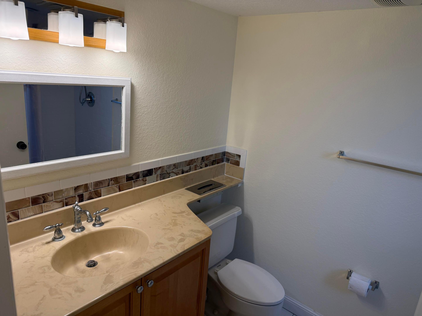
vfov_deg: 56.8
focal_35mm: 24
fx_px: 293
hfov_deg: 71.6
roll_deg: -4.8
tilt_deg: -15.4
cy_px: 158
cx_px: 211
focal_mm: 6.76
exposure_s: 1/231
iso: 125
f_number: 1.78
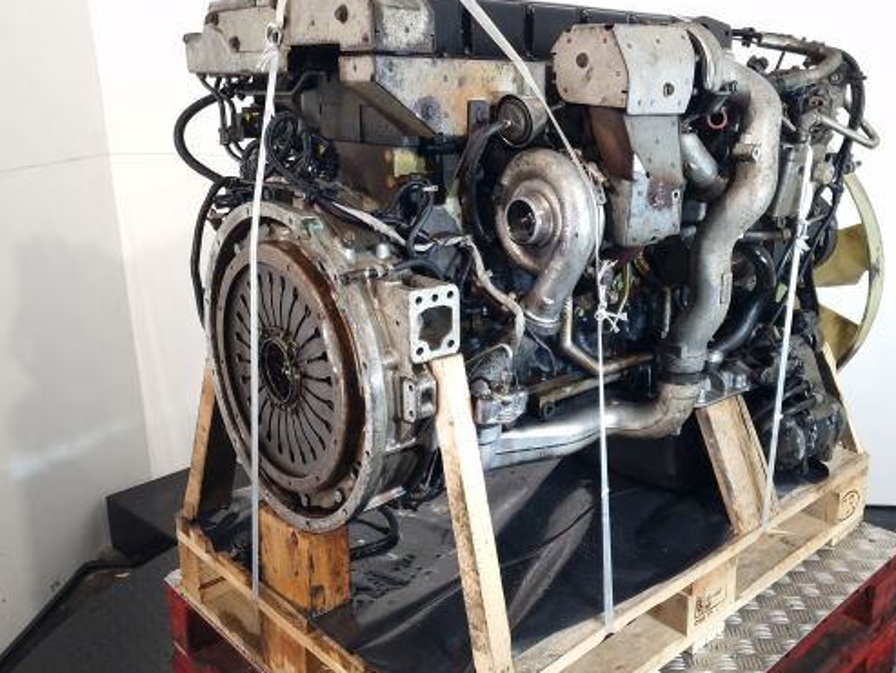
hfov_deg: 63.0
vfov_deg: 49.7
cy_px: 313
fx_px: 725
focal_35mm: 28
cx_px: 529
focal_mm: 6.4
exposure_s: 1/50
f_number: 1.8
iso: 100
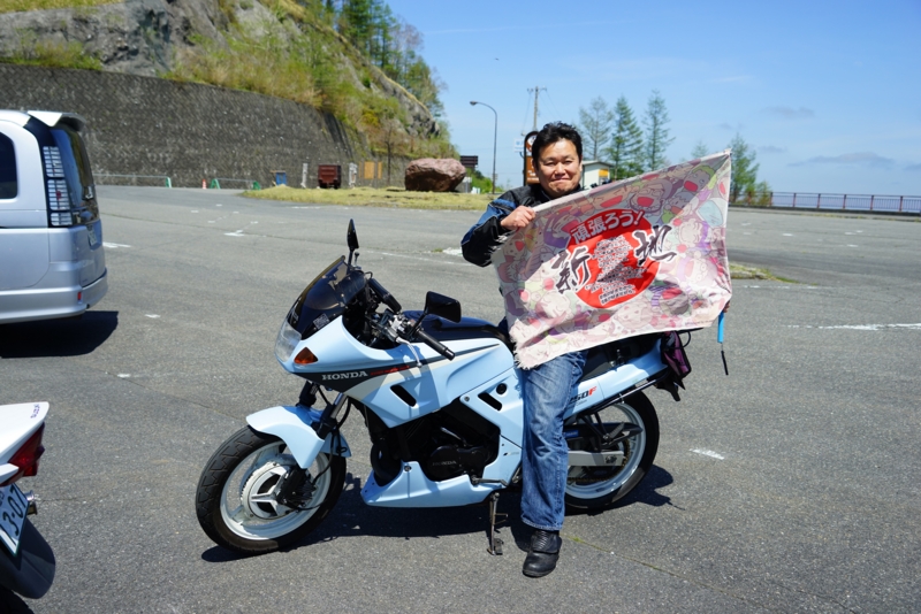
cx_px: 460
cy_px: 307
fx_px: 870
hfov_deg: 55.8
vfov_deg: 38.9
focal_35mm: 34
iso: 100
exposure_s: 1/500
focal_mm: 34
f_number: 4.5
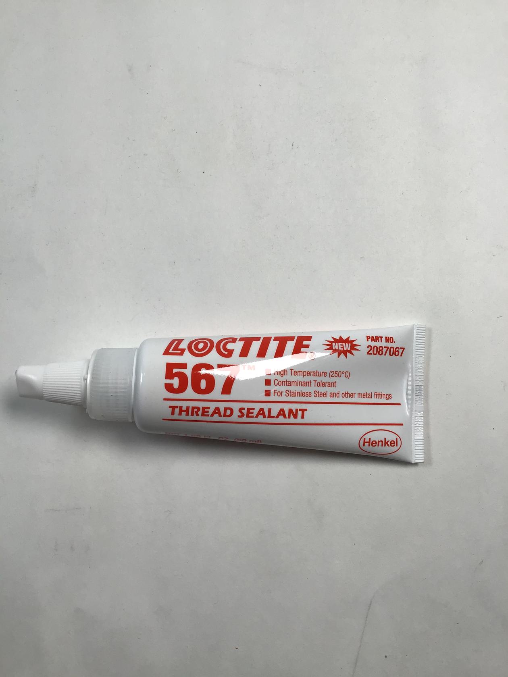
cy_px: 338
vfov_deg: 58.4
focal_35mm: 31
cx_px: 254
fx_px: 607
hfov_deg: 45.4
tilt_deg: -86.4
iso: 25
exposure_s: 1/120
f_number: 2.4
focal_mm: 3.3
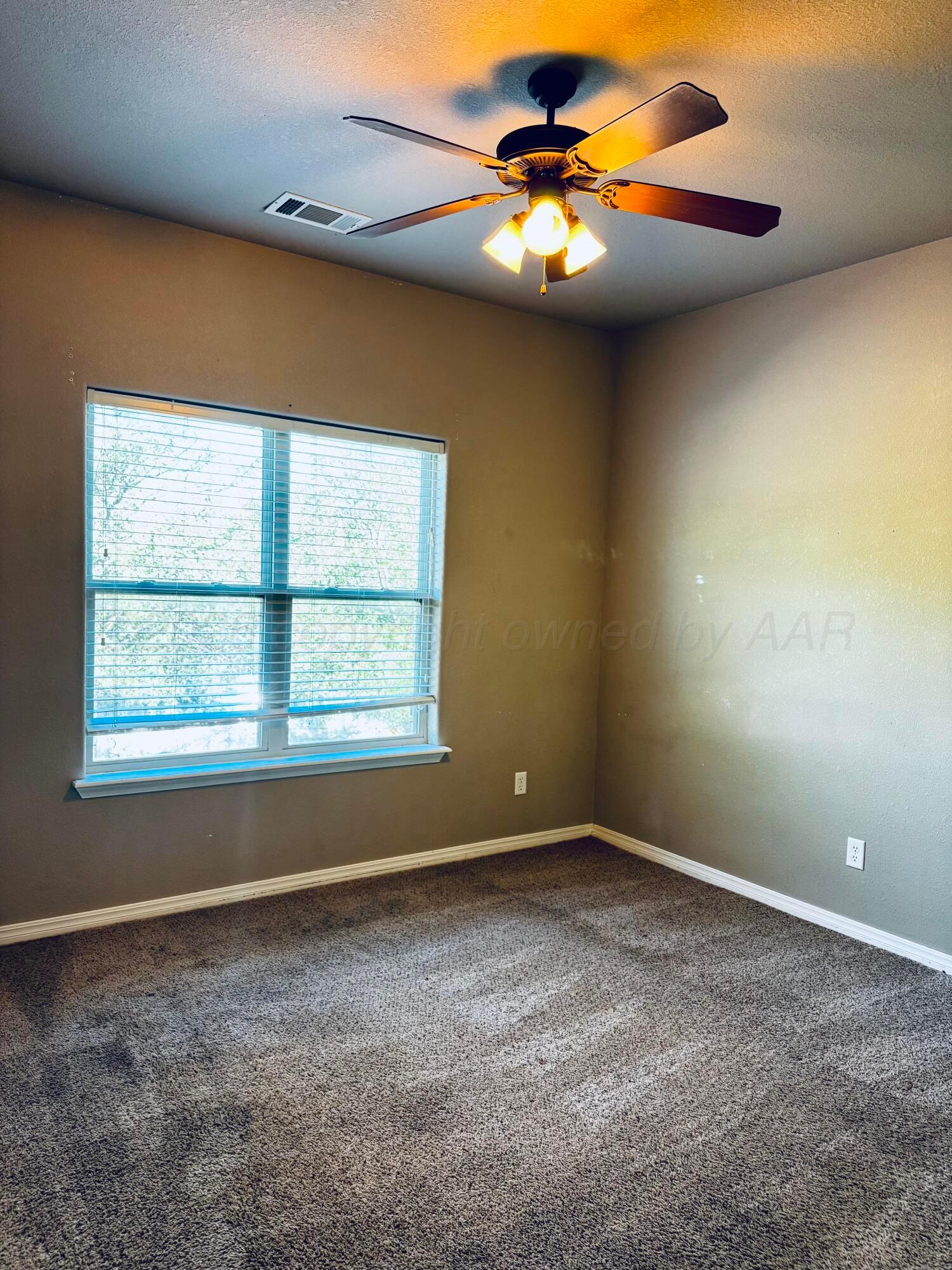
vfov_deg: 71.6
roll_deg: -2.3
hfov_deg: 56.8
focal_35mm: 24
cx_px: 476
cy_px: 635
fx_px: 880
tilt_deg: -4.8
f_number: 1.78
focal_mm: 6.76
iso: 400
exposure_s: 1/60
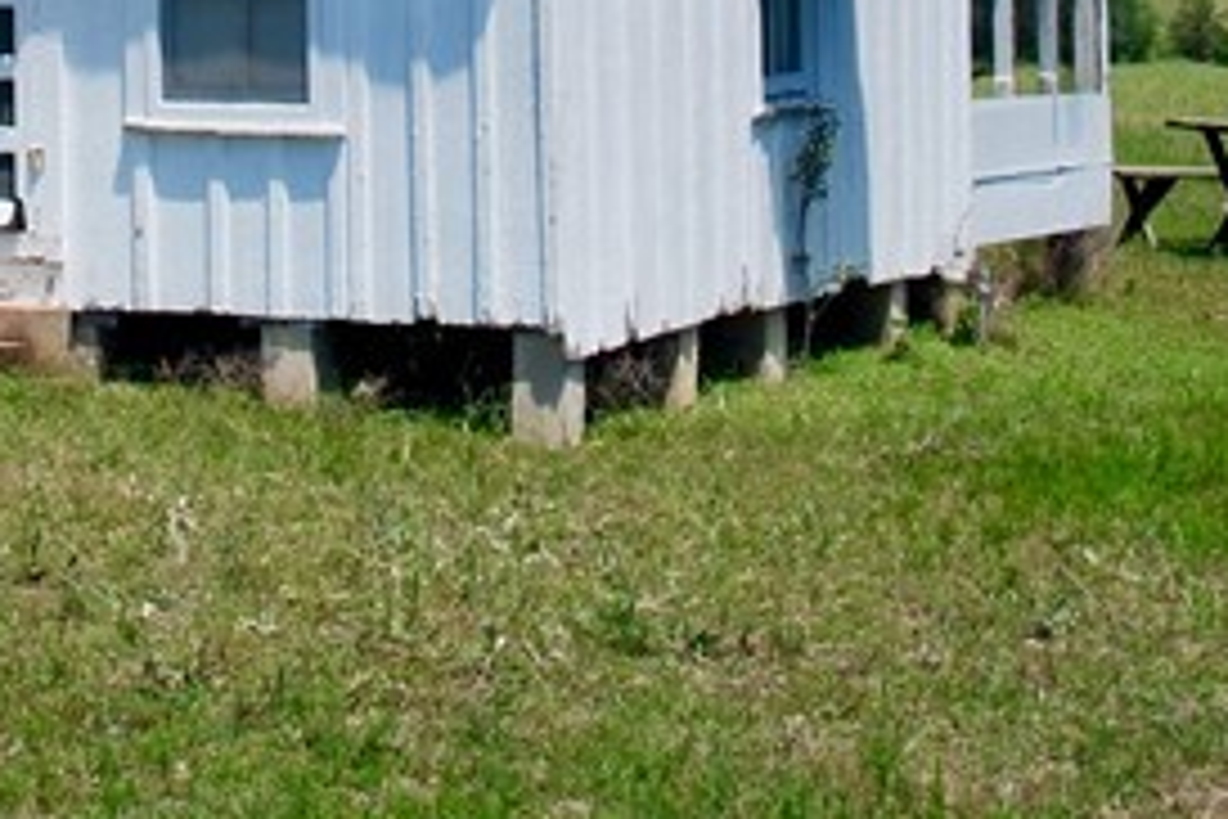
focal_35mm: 131
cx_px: 466
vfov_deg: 10.0
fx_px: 4468
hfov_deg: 15.6
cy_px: -572
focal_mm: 22
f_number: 8
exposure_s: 1/250
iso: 100
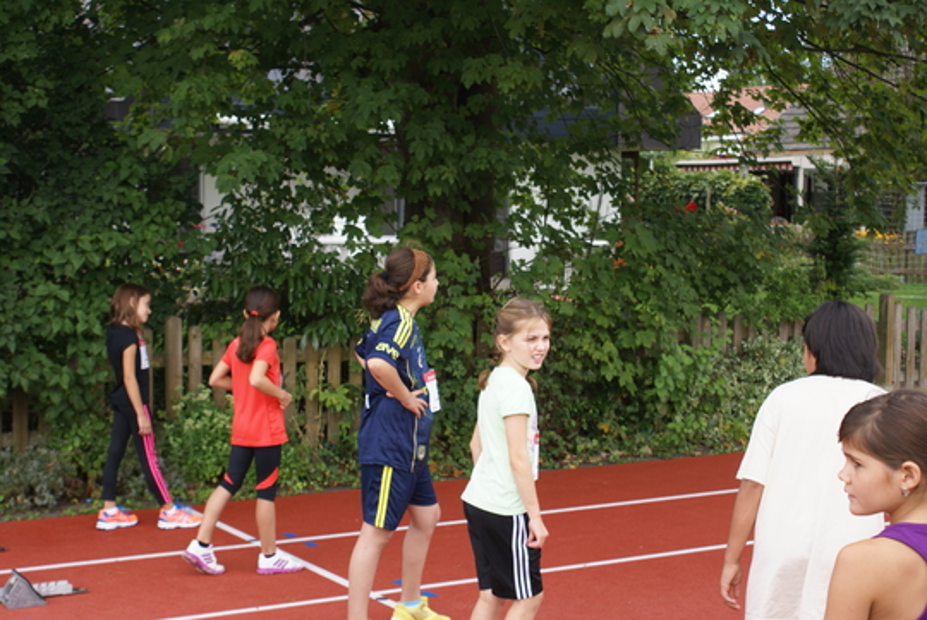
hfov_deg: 33.4
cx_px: 464
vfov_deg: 22.7
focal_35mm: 60
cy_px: 310
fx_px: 1546
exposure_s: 1/160
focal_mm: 40
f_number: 6.3
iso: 100
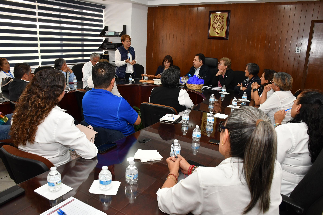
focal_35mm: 27
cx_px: 162
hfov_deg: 67.4
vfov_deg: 47.9
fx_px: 242
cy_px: 108
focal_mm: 18
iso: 1000
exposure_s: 1/100
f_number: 5.6
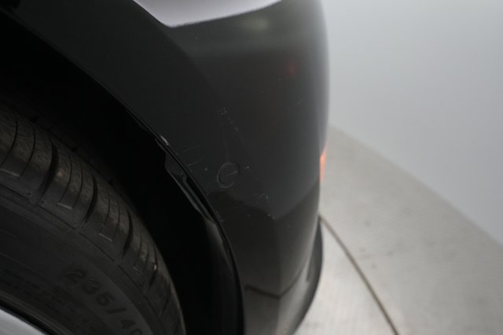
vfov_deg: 46.4
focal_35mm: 28
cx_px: 252
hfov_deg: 65.5
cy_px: 168
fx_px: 391
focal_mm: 28
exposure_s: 1/100
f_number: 5.6
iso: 5000
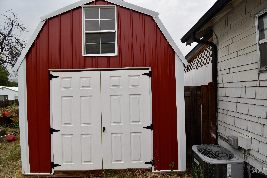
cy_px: 89
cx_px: 134
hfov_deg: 100.4
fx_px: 111
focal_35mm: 15
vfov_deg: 77.3
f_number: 7.1
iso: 200
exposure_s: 1/250
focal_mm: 10
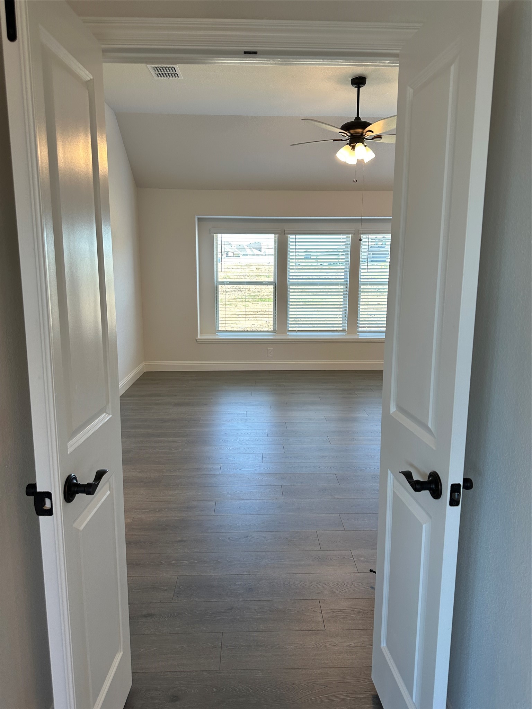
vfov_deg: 71.6
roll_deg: +0.0
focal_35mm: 24
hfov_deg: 56.8
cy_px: 354
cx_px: 266
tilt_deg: -8.8
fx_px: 492
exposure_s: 1/128
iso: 100
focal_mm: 6.86
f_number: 1.78
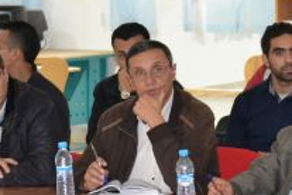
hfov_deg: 8.1
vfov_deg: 5.4
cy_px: 110
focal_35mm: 255
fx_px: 2064
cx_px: 199
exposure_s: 1/60
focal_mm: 55
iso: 3200
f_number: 4
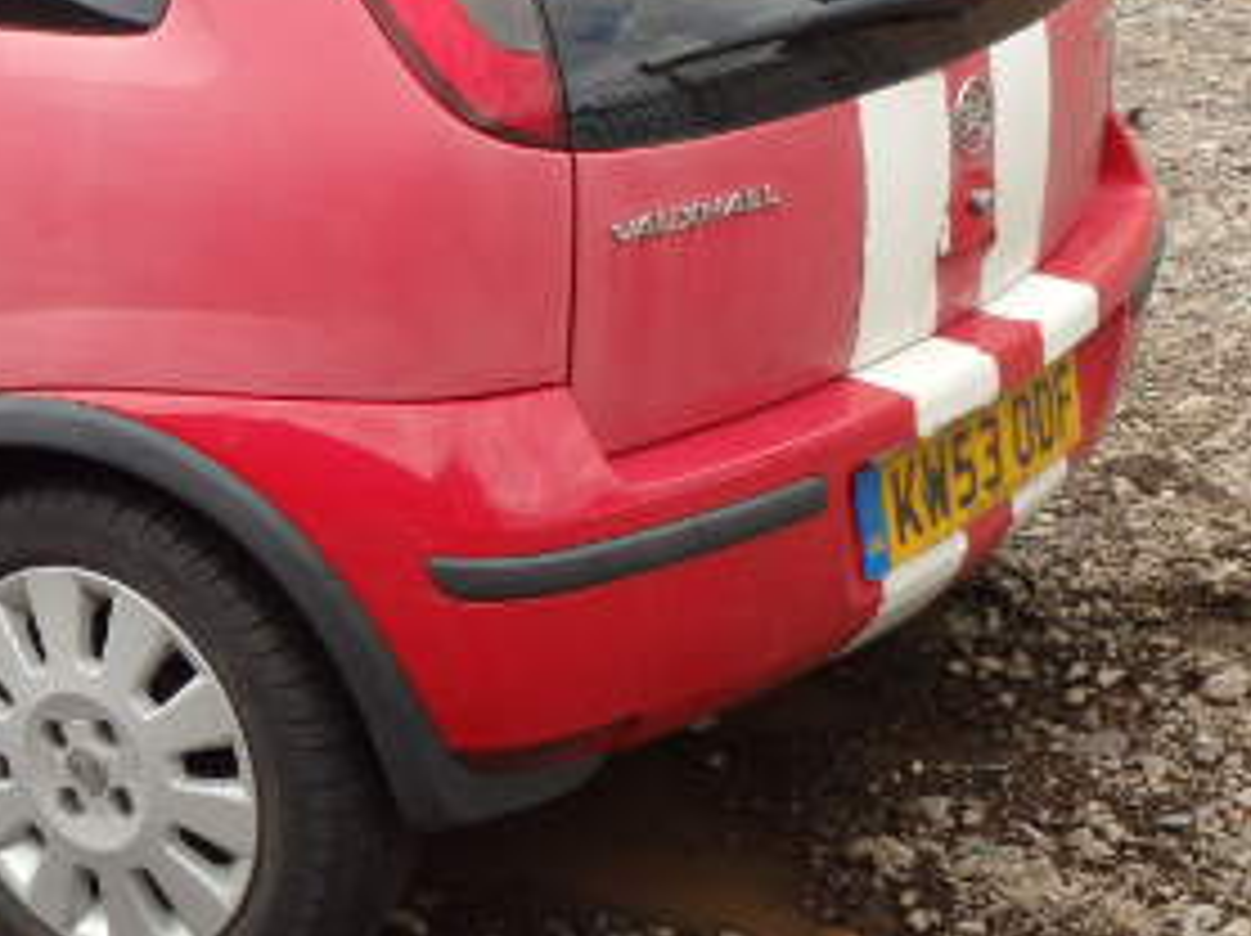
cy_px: 436
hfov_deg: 22.3
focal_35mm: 83
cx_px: -108
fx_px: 2997
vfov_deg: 17.7
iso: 125
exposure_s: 1/250
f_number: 4.5
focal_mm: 6.4
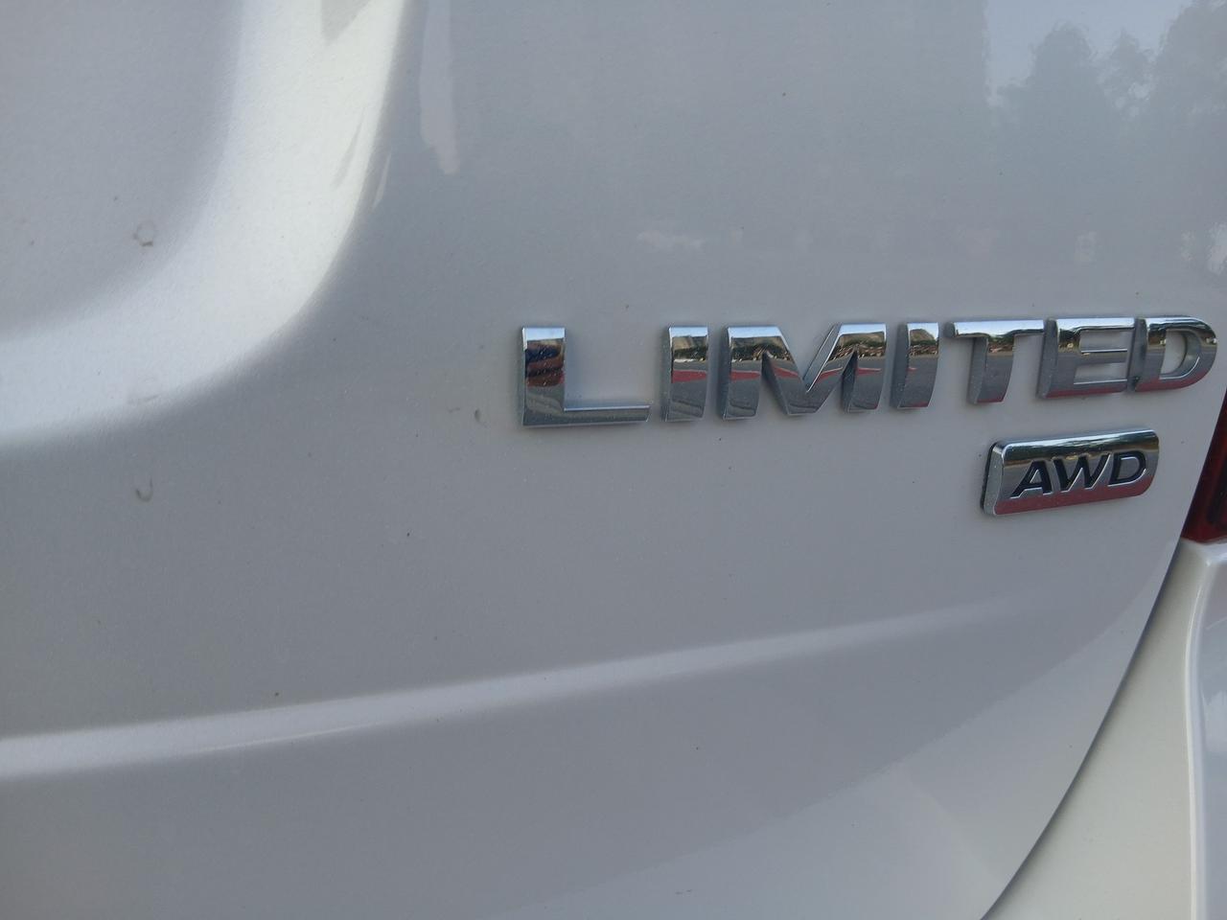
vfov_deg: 53.1
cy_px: 460
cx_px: 614
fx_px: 922
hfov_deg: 67.3
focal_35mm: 26
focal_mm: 3.98
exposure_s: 1/120
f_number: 1.8
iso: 32
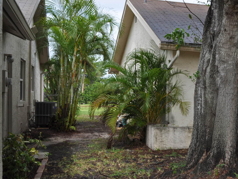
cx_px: 189
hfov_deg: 35.1
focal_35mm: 53
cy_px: 106
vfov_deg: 27.5
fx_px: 364
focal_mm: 22
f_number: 8
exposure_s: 1/250
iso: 200
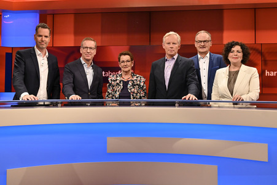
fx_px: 269
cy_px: 92
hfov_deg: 54.5
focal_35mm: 35
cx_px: 138
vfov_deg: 37.8
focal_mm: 35
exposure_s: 1/250
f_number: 4
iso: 3200
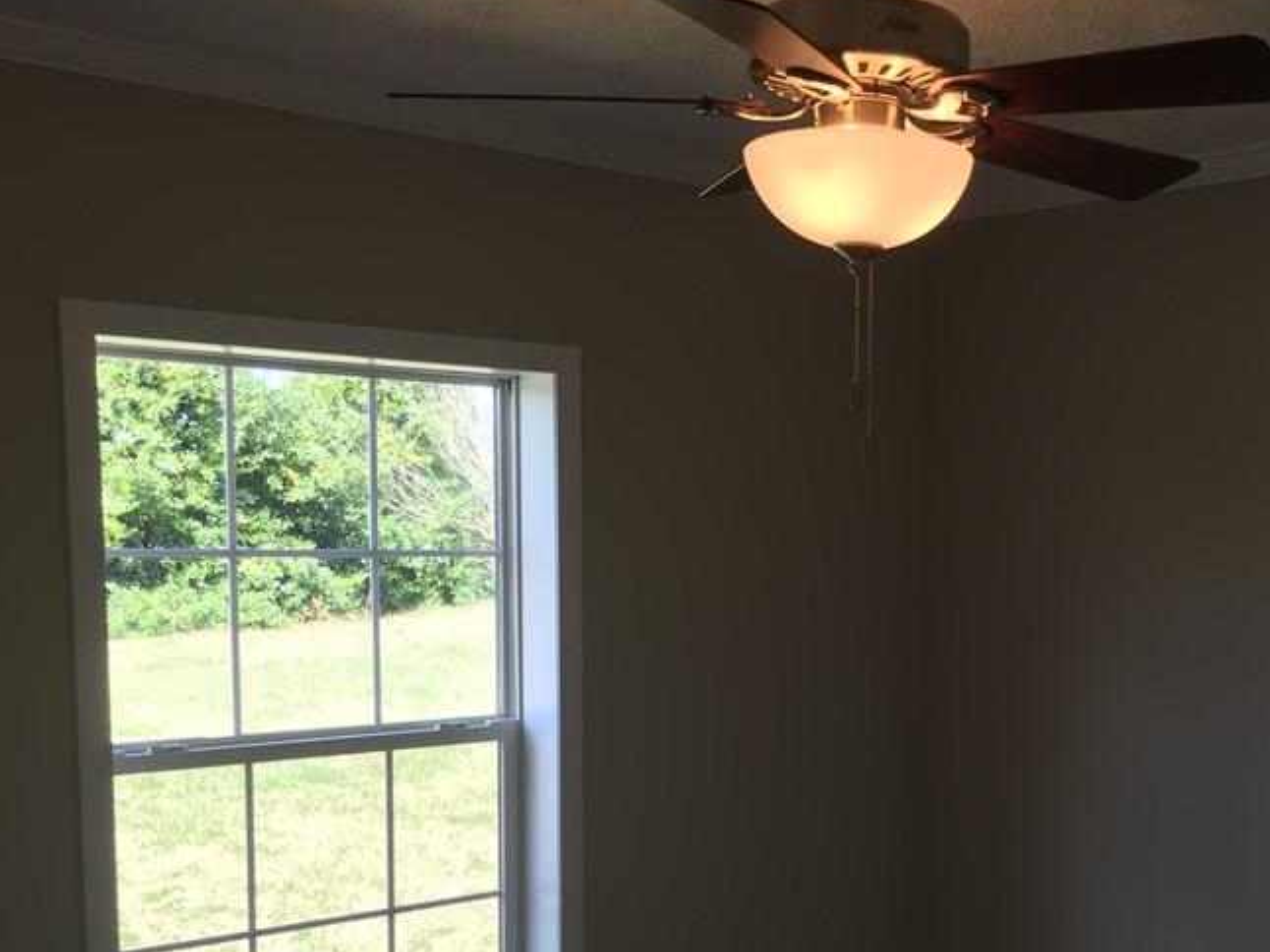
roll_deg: -1.1
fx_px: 1687
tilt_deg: -4.9
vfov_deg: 31.0
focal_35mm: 46
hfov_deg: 40.1
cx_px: 959
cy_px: 704
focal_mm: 4.15
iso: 40
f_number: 2.2
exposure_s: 1/120
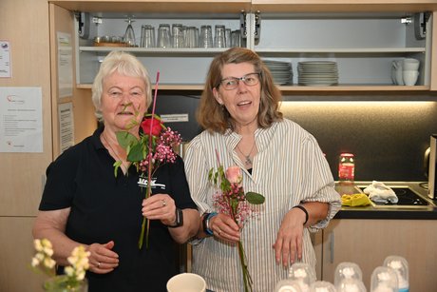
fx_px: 571
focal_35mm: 47
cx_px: 218
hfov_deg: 41.9
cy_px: 146
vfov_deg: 28.7
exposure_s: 1/60
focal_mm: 47
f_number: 5.3
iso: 3600
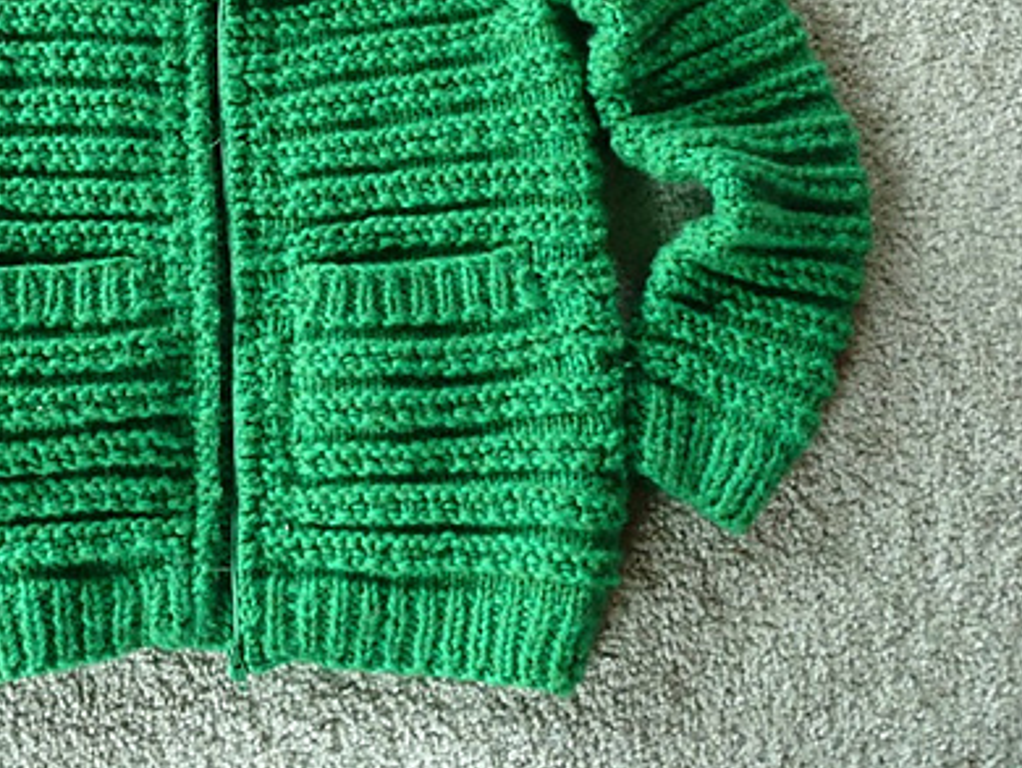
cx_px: 189
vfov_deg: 34.4
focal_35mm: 41
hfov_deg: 43.4
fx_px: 1211
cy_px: 186
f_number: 3.3
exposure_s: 1/30
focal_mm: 4.1
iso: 200
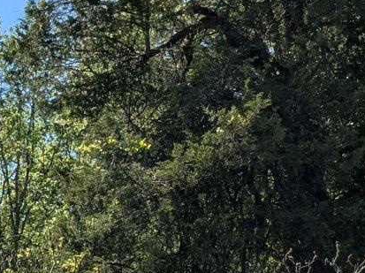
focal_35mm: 134
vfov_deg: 10.4
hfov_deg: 13.2
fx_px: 1412
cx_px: -308
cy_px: 501
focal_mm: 4.38
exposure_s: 1/3891
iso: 64
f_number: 1.73
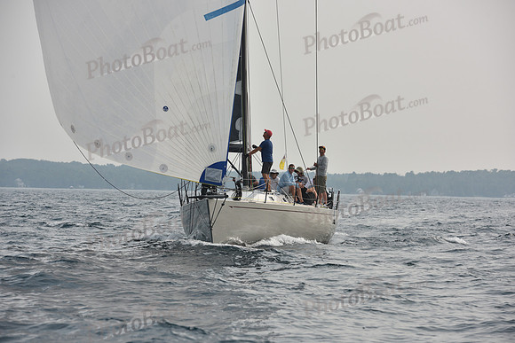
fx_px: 2361
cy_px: 172
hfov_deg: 12.4
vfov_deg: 8.3
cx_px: 258
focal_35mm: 165
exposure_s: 1/1250
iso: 250
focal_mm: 165
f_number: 8
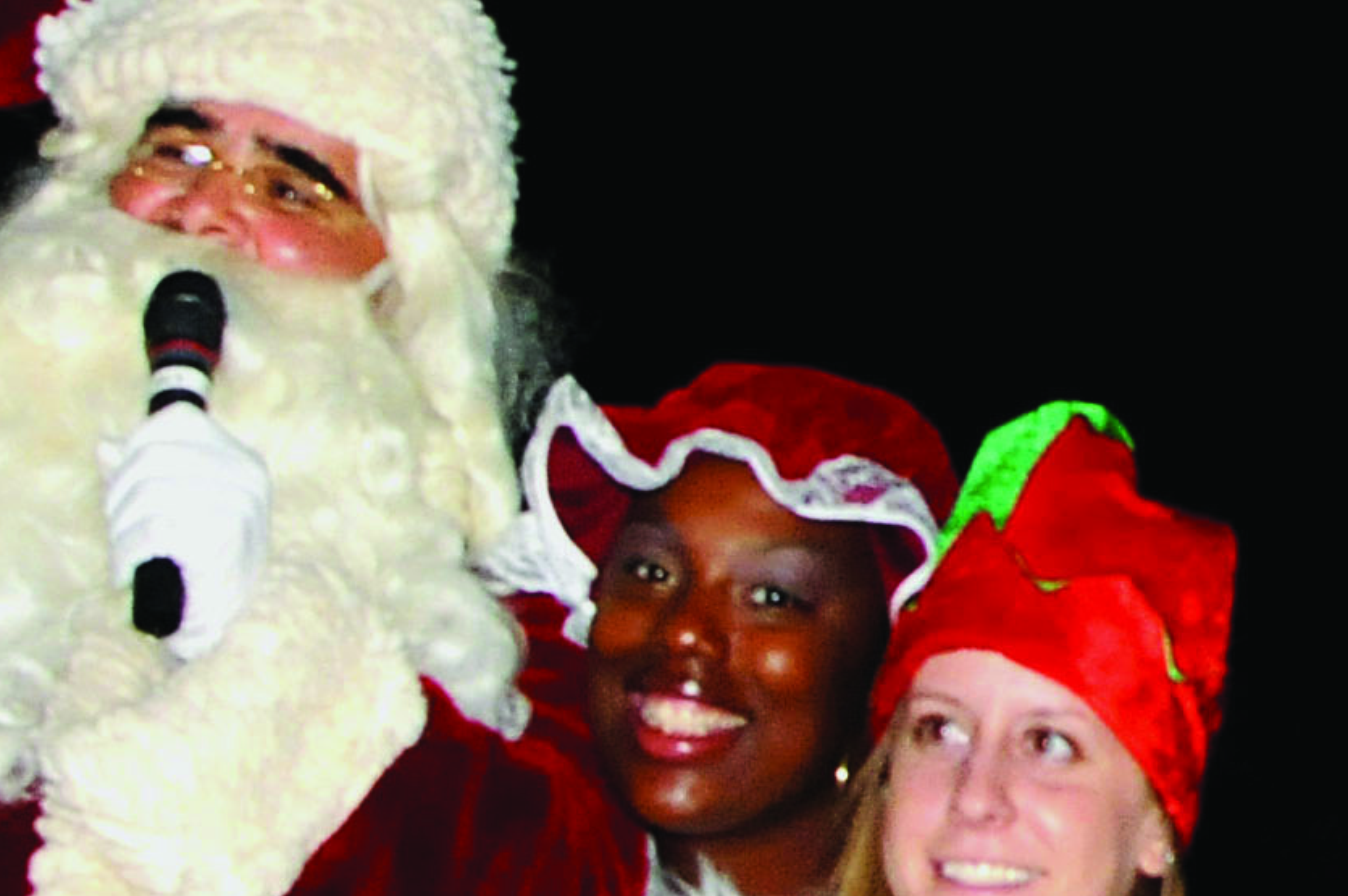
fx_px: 10084
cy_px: 155
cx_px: 2113
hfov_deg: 7.5
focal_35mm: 270
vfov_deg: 5.1
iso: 800
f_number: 5
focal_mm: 35
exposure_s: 1/40
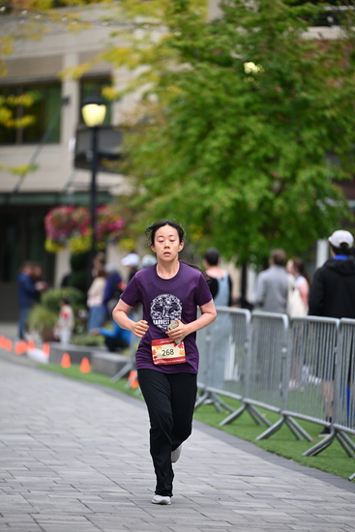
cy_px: 266
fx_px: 2956
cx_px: 178
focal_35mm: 200
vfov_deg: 10.3
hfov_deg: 6.9
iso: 640
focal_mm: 200
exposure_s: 1/2000
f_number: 2.8
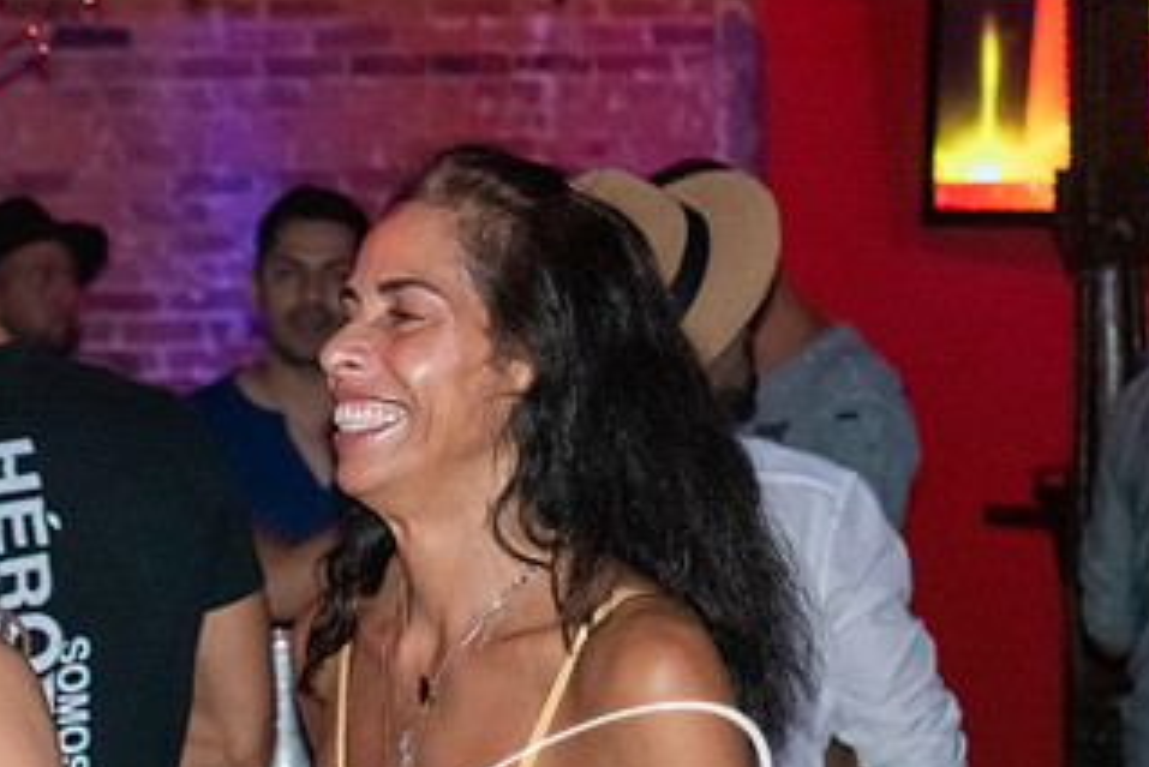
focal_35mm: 158
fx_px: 5045
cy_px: 564
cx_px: 259
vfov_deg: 8.7
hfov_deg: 12.9
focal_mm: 55
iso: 6400
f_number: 5.6
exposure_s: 1/60
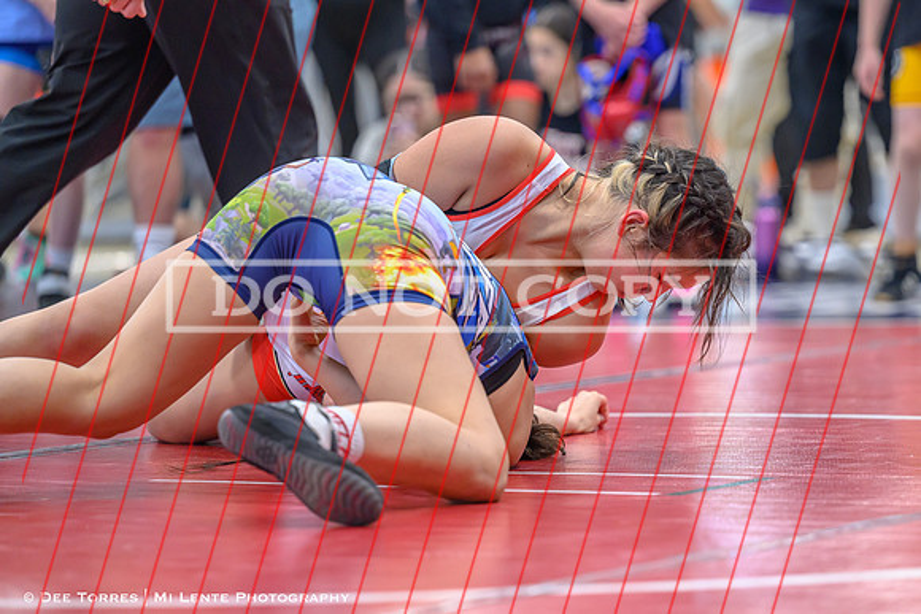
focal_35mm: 179
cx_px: 587
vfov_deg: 7.7
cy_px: 336
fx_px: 4592
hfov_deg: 11.4
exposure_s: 1/640
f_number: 2.8
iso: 2800
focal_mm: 140
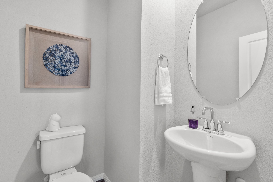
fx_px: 121
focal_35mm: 16
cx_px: 136
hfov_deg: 96.7
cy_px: 91
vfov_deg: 73.7
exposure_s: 1/25
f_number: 8
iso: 2000
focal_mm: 16
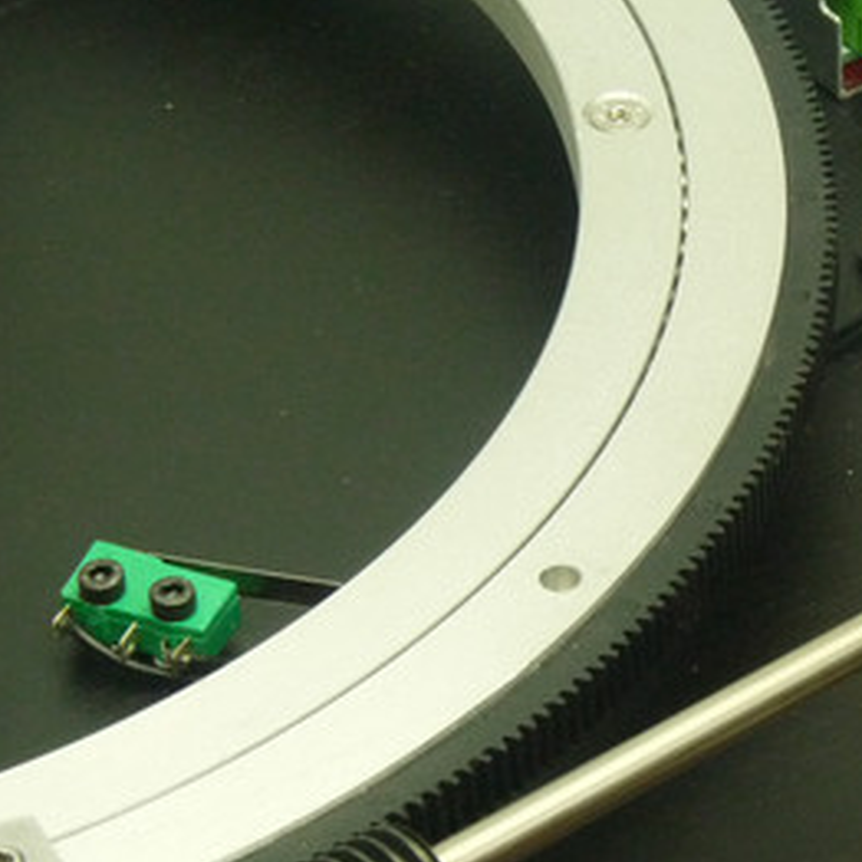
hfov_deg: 9.9
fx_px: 4930
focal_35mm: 175
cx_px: 964
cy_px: 444
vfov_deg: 10.0
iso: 400
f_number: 5.6
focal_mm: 14.4
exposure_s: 1/20
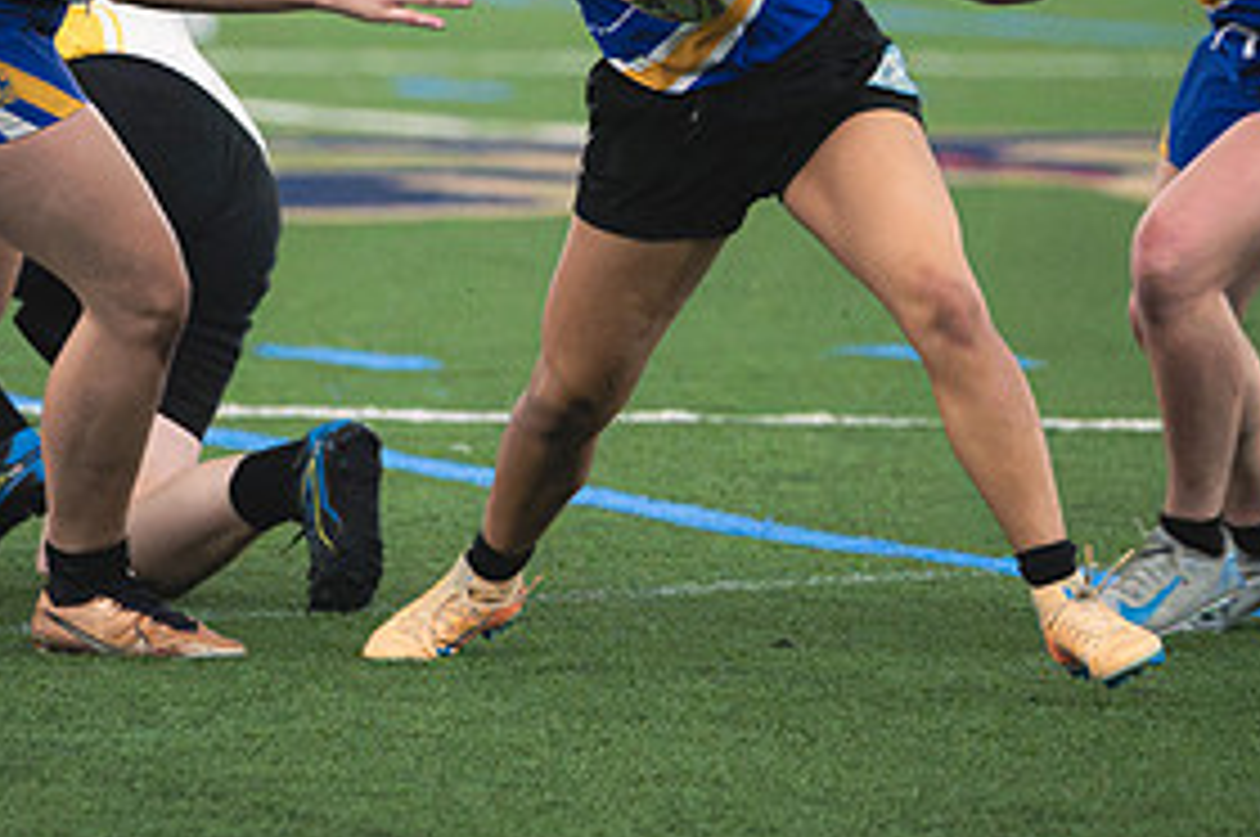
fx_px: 21709
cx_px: 360
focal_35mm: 621
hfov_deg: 3.3
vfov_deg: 2.2
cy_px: 4
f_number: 2.8
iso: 12800
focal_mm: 200
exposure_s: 1/640
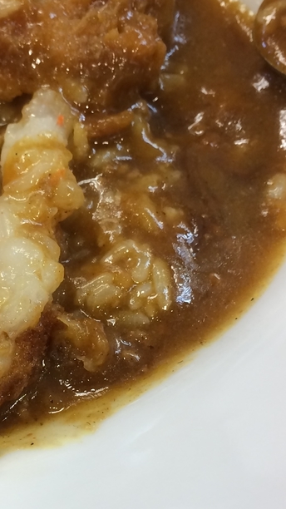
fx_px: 836
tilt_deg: -62.8
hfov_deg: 18.7
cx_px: -18
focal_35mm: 62
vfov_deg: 33.8
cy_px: 299
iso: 40
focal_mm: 4.15
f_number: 2.2
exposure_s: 1/30
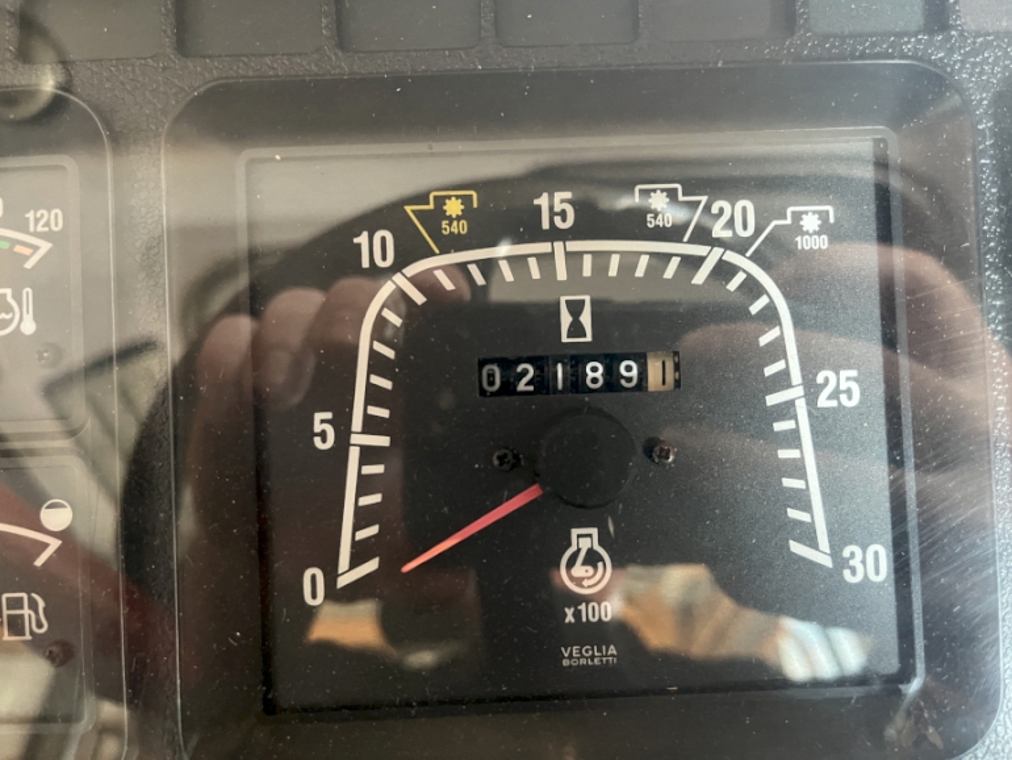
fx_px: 790
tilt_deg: -38.2
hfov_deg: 65.3
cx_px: 502
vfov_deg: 51.4
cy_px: 368
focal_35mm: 27
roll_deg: +4.3
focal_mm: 5.1
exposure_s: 1/37
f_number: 1.6
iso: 640
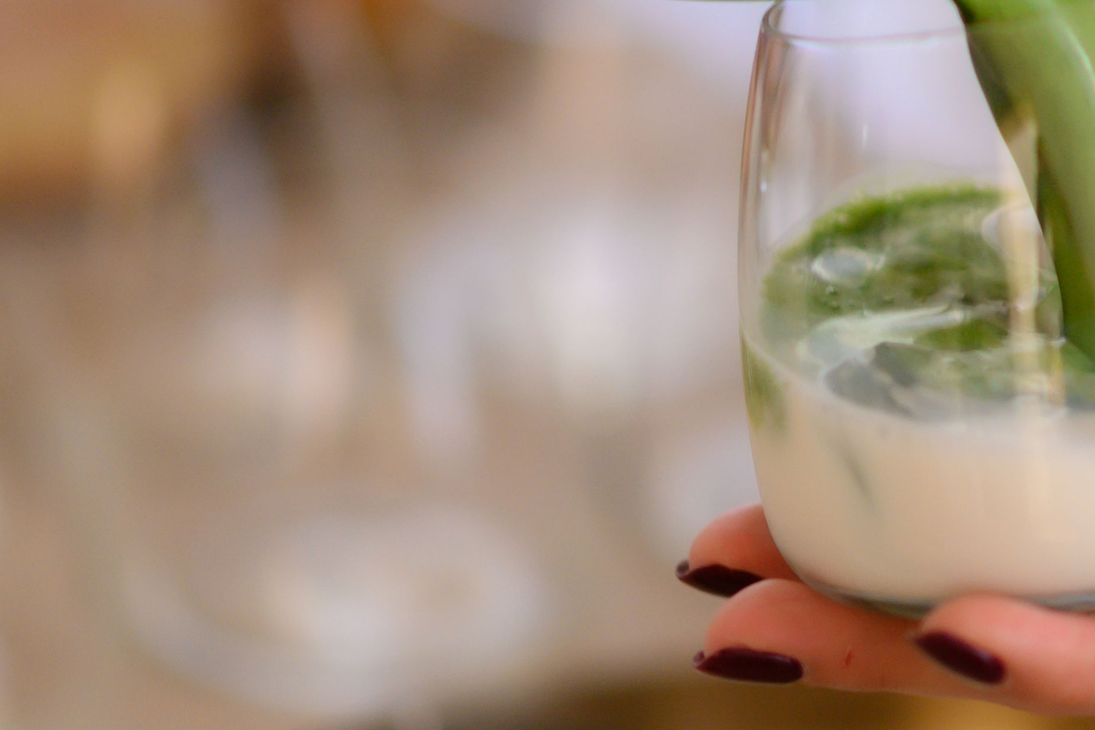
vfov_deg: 5.6
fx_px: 7481
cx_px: 935
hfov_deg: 8.3
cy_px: 77
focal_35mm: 246
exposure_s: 1/200
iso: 720
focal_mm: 85
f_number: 1.8
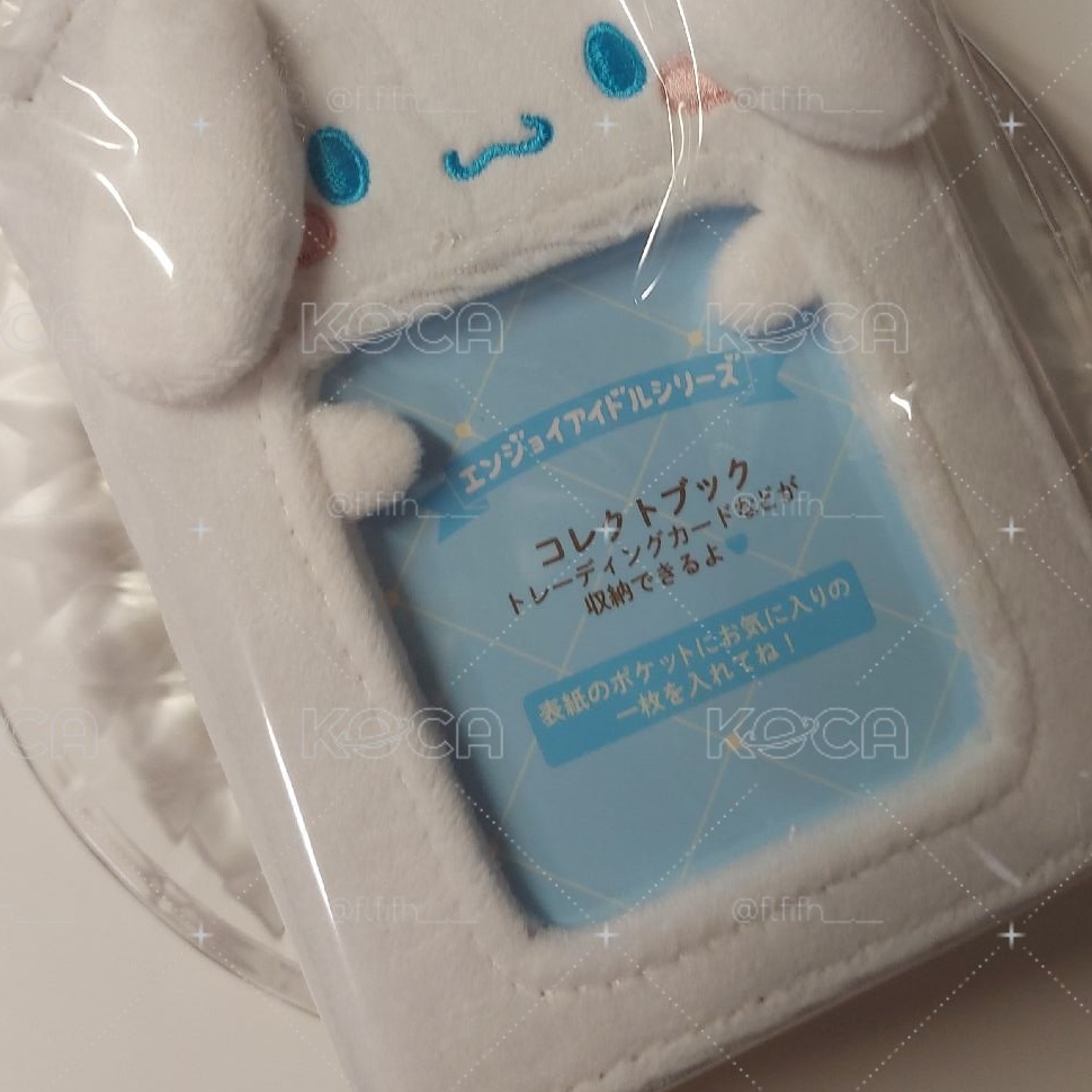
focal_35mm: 42
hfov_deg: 40.0
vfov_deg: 39.7
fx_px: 1499
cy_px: 394
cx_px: 606
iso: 50
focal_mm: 5.23
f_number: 1.8
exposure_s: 1/60
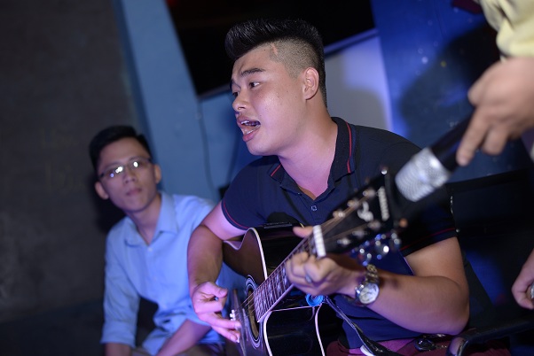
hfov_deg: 39.6
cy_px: 178
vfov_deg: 27.0
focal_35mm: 50
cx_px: 267
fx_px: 742
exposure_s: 1/200
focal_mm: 50
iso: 200
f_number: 2.5
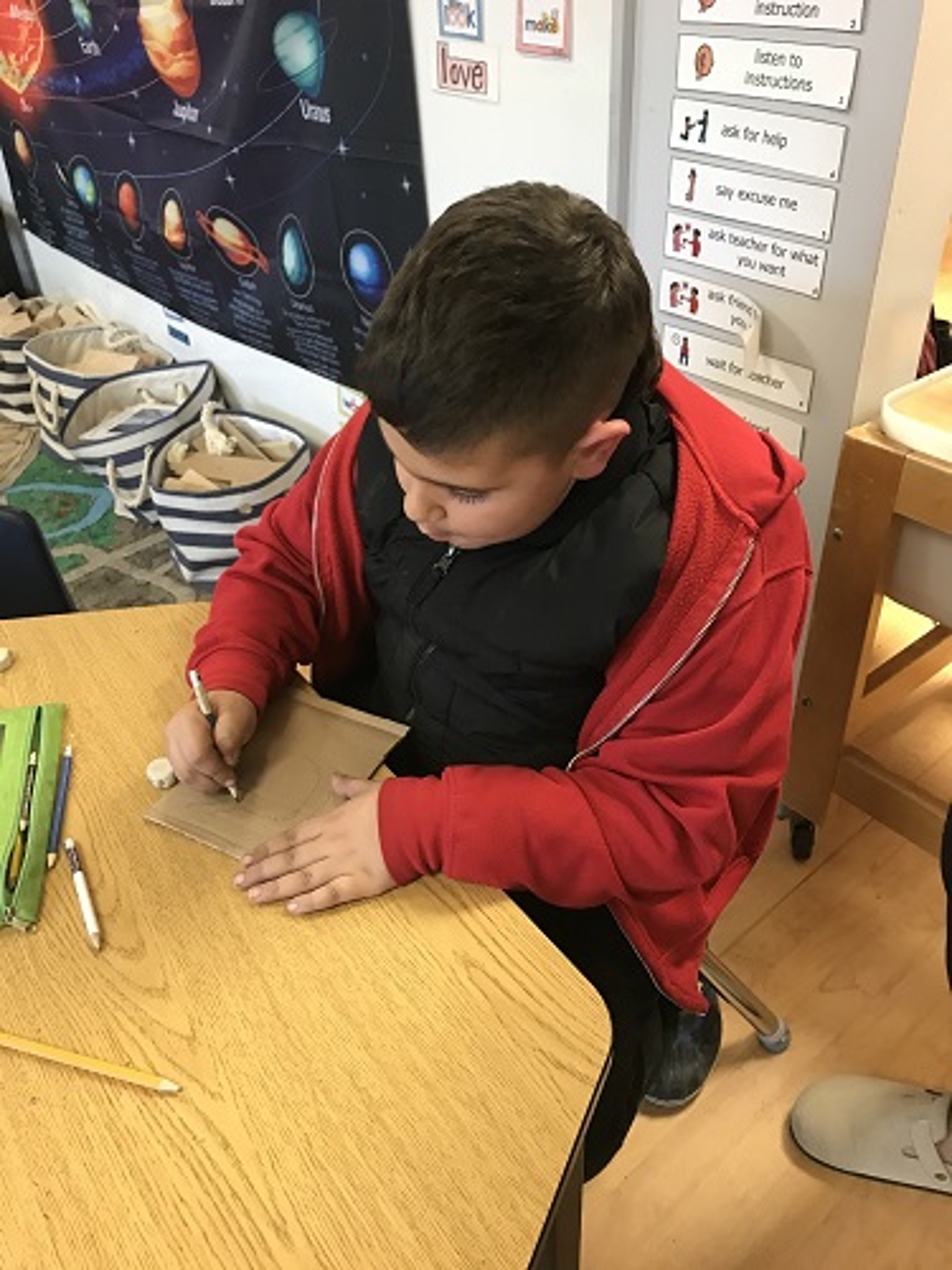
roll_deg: +3.9
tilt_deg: -36.2
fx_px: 1027
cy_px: 635
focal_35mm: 28
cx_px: 476
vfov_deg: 63.4
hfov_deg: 49.7
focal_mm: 3.99
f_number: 1.8
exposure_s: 1/15
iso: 80
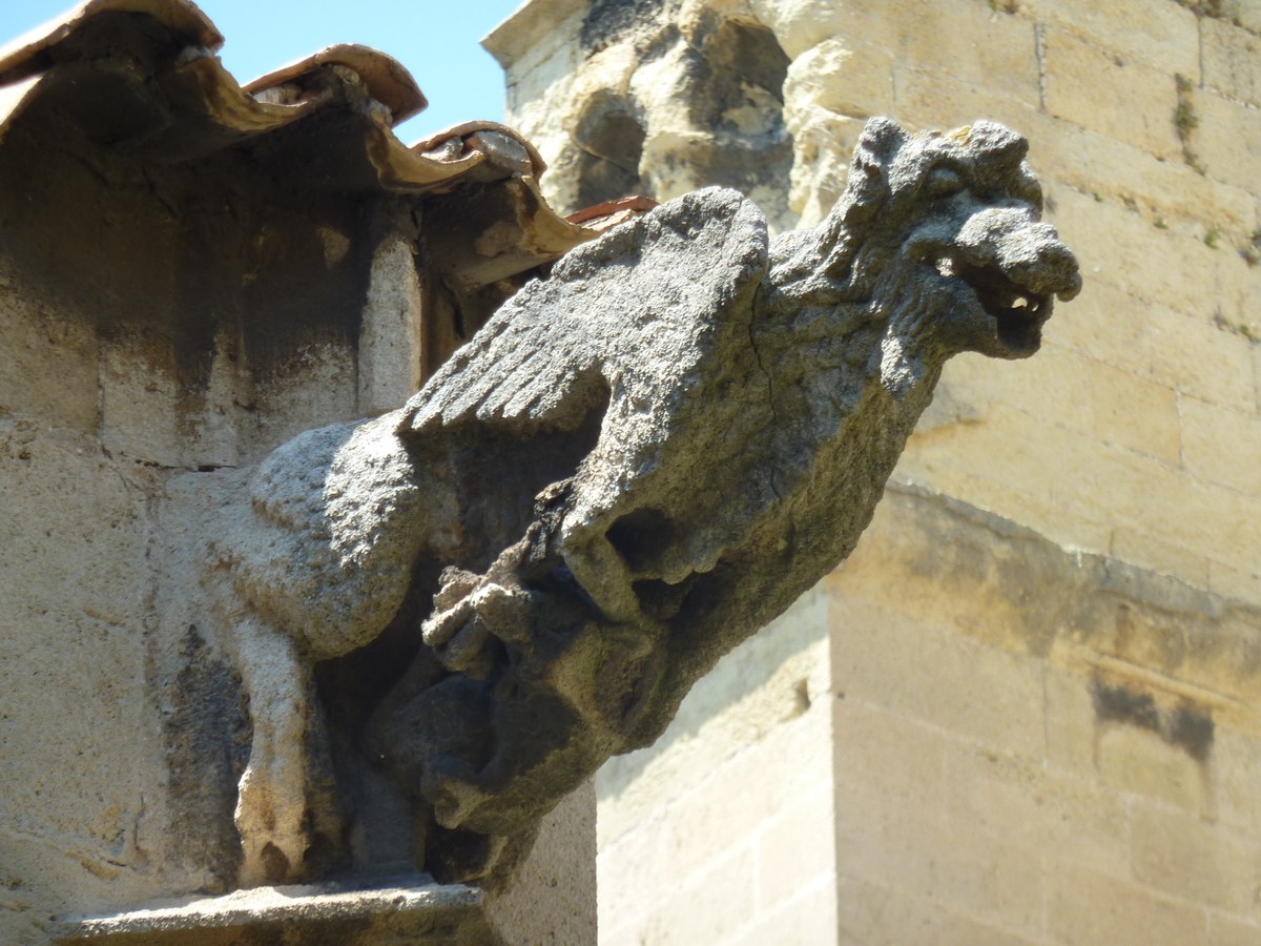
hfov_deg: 7.6
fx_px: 9471
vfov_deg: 5.7
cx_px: 630
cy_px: 473
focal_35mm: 260
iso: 80
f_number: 4.7
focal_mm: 42.6
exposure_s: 1/160
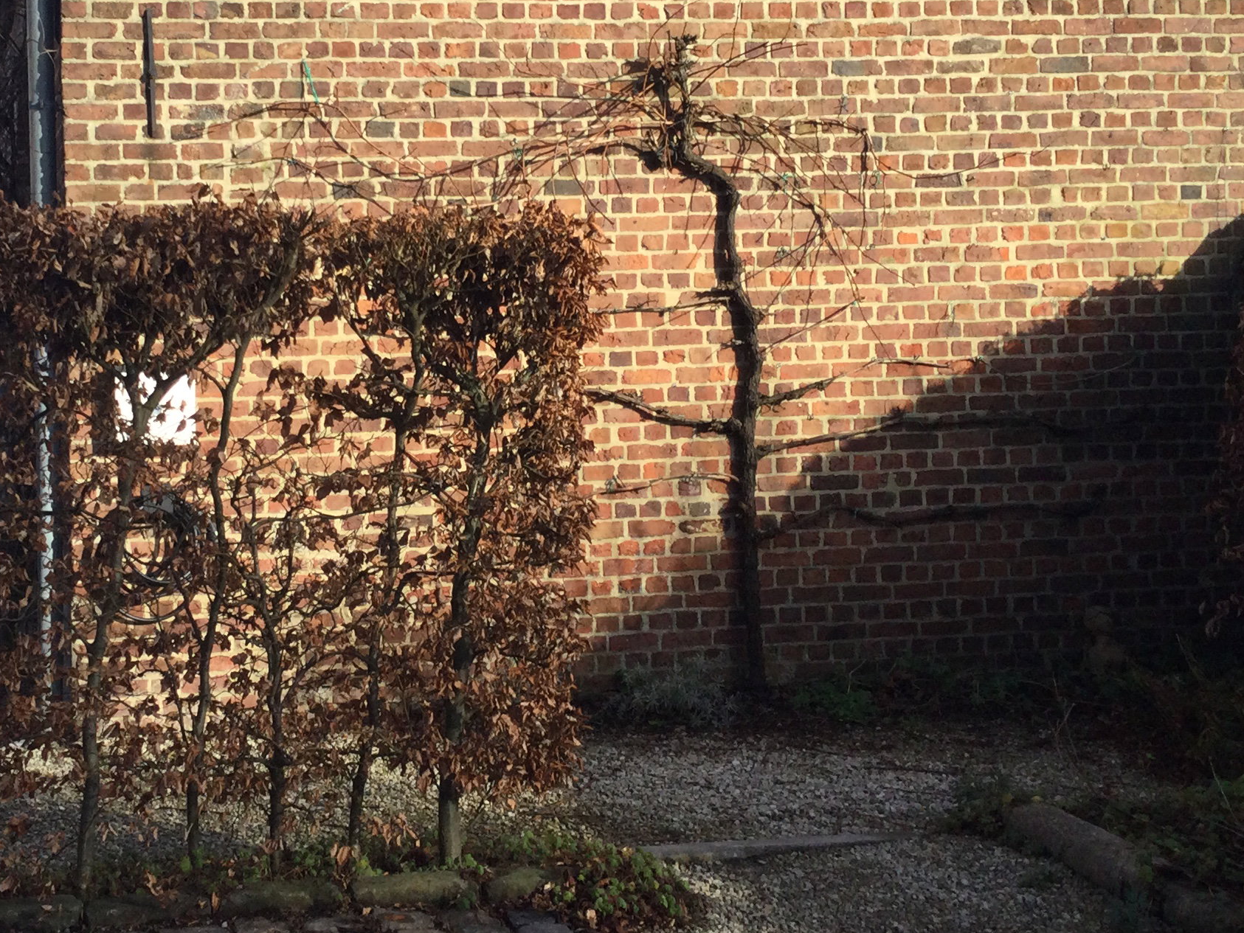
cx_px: 348
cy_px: 333
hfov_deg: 31.7
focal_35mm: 60
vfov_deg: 24.3
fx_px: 2157
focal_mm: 3.3
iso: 25
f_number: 2.4
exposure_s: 1/662
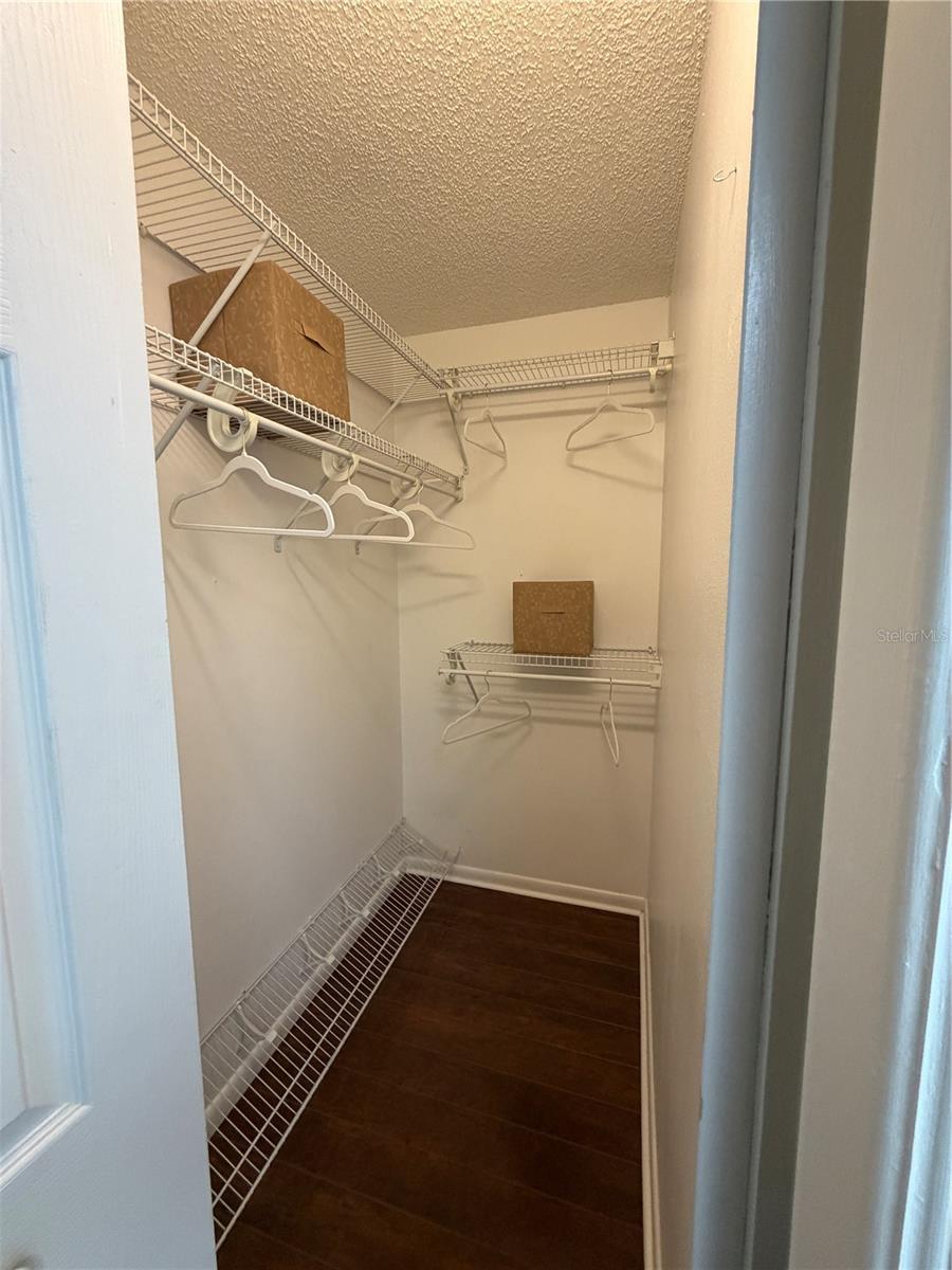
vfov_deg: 102.1
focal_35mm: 14
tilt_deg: -5.9
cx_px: 476
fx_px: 513
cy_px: 635
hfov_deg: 85.7
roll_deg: +1.0
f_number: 2.2
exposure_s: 1/60
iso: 320
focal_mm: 2.22
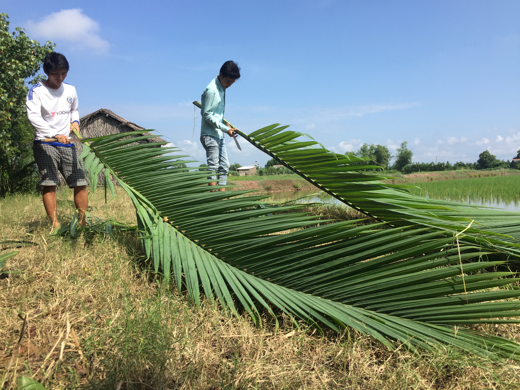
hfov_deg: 61.7
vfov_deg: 48.2
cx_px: 260
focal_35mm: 29
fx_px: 436
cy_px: 195
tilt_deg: -4.0
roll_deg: -0.6
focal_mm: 4.15
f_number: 2.2
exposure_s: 1/1522
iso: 32
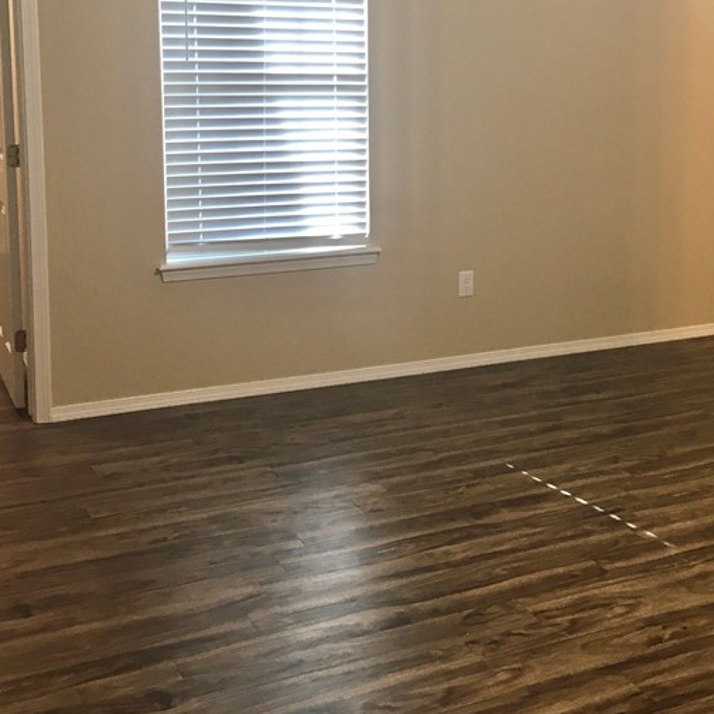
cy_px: 198
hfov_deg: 32.3
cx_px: 522
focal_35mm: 52
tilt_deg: -7.5
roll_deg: -1.3
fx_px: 1213
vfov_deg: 32.3
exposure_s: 1/30
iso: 64
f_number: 2.2
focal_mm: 4.15
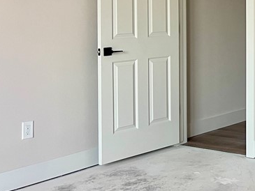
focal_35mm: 73
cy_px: 9
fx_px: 538
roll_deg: +0.2
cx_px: 338
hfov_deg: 23.4
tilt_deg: -1.0
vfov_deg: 19.7
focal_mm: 5.7
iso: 125
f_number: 1.5
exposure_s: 1/85
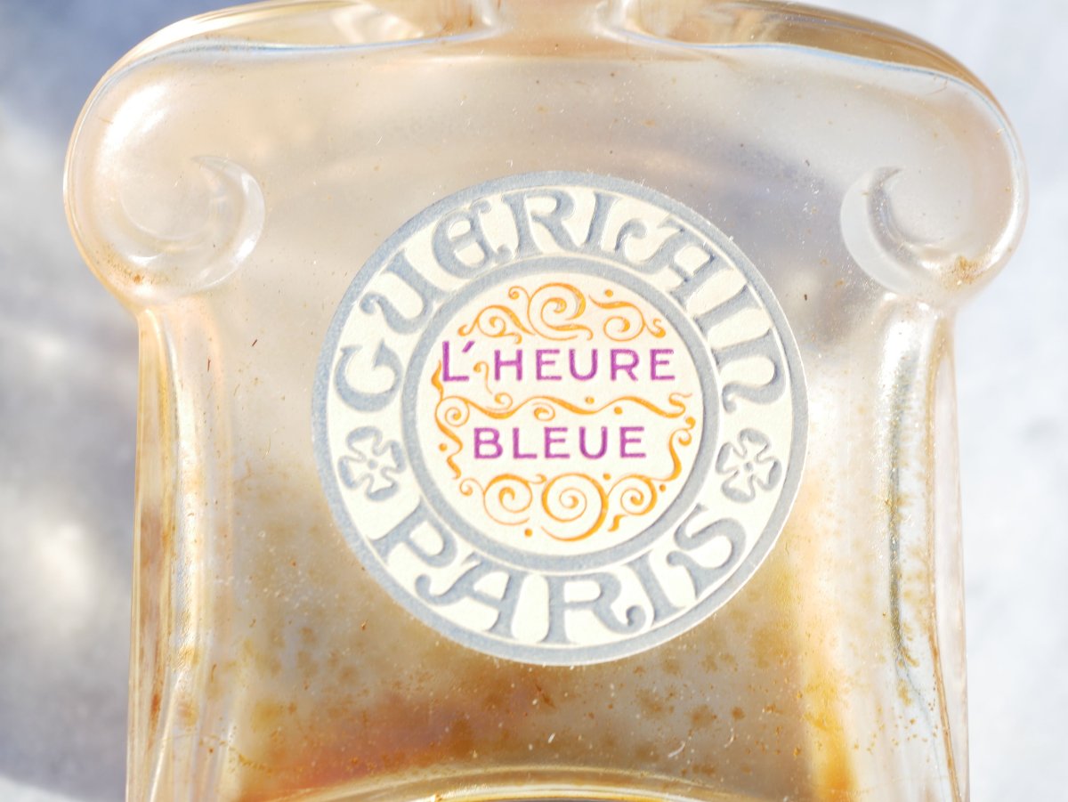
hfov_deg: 32.2
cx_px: 534
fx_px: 1852
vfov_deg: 24.4
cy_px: 401
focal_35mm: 60
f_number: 4.5
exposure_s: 1/160
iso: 200
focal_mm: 30
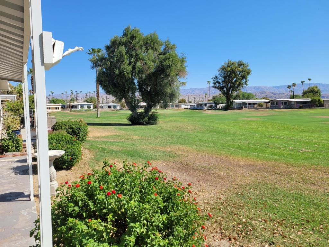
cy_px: 124
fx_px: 247
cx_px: 164
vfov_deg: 53.1
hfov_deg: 67.3
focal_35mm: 26
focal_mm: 5.4
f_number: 1.8
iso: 40
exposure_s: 1/2252
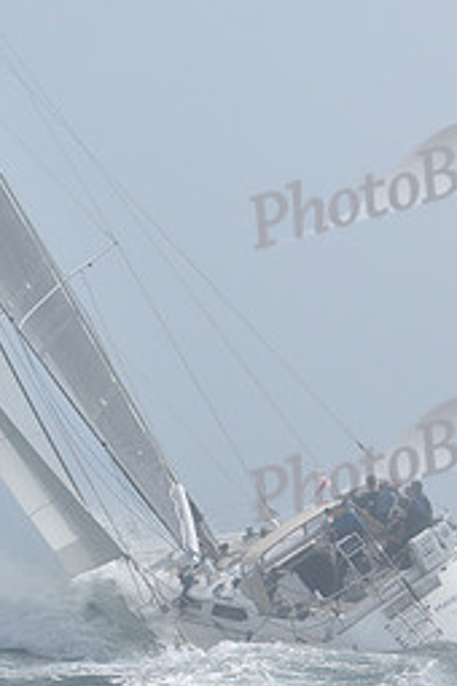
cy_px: 78
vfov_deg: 12.8
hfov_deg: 8.6
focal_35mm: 159
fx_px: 3027
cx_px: 112
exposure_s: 1/800
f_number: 11
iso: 320
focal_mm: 70
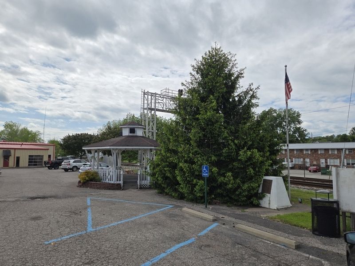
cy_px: 133
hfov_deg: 73.9
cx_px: 178
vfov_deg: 58.9
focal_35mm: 23
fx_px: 236
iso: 25
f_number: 1.8
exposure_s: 1/2937
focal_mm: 5.4
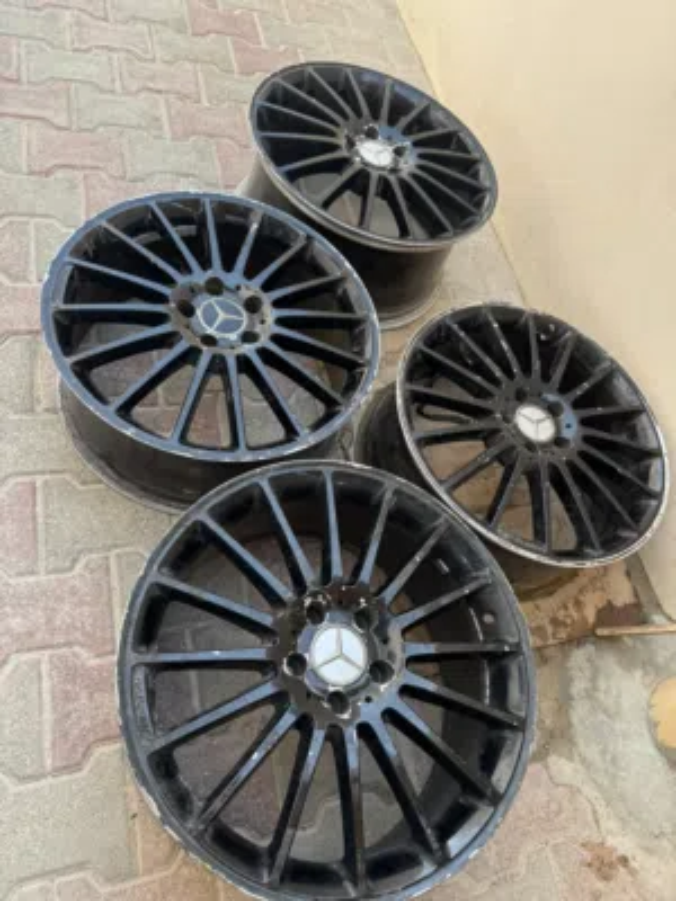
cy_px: 450
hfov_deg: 56.8
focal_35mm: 24
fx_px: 625
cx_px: 338
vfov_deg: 71.6
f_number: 1.78
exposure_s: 1/60
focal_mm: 6.76
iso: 500
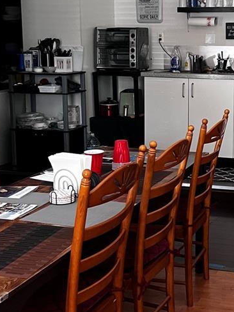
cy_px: 121
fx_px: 577
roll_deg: -0.1
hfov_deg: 22.3
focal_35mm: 64
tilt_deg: -6.9
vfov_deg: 30.2
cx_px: 217
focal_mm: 5.7
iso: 400
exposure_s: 1/60
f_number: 1.5
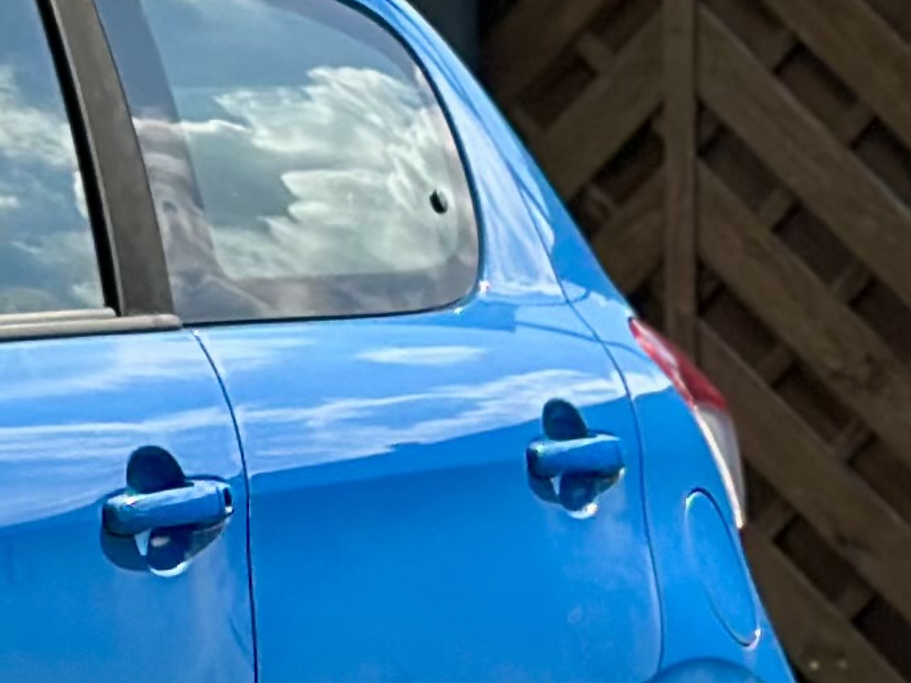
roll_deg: -0.8
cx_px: -920
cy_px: 192
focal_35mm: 283
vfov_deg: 5.3
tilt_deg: +2.8
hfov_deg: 6.8
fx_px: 7448
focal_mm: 6.86
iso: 100
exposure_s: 1/8197
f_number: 1.78
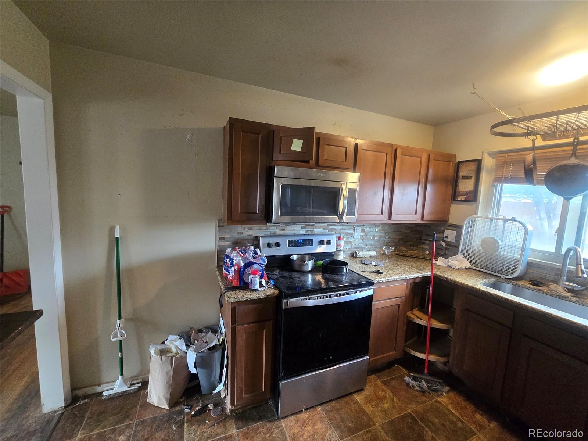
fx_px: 221
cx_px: 294
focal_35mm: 13
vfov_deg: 89.9
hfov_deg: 106.2
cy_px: 220
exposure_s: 1/60
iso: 640
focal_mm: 2.2
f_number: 2.2
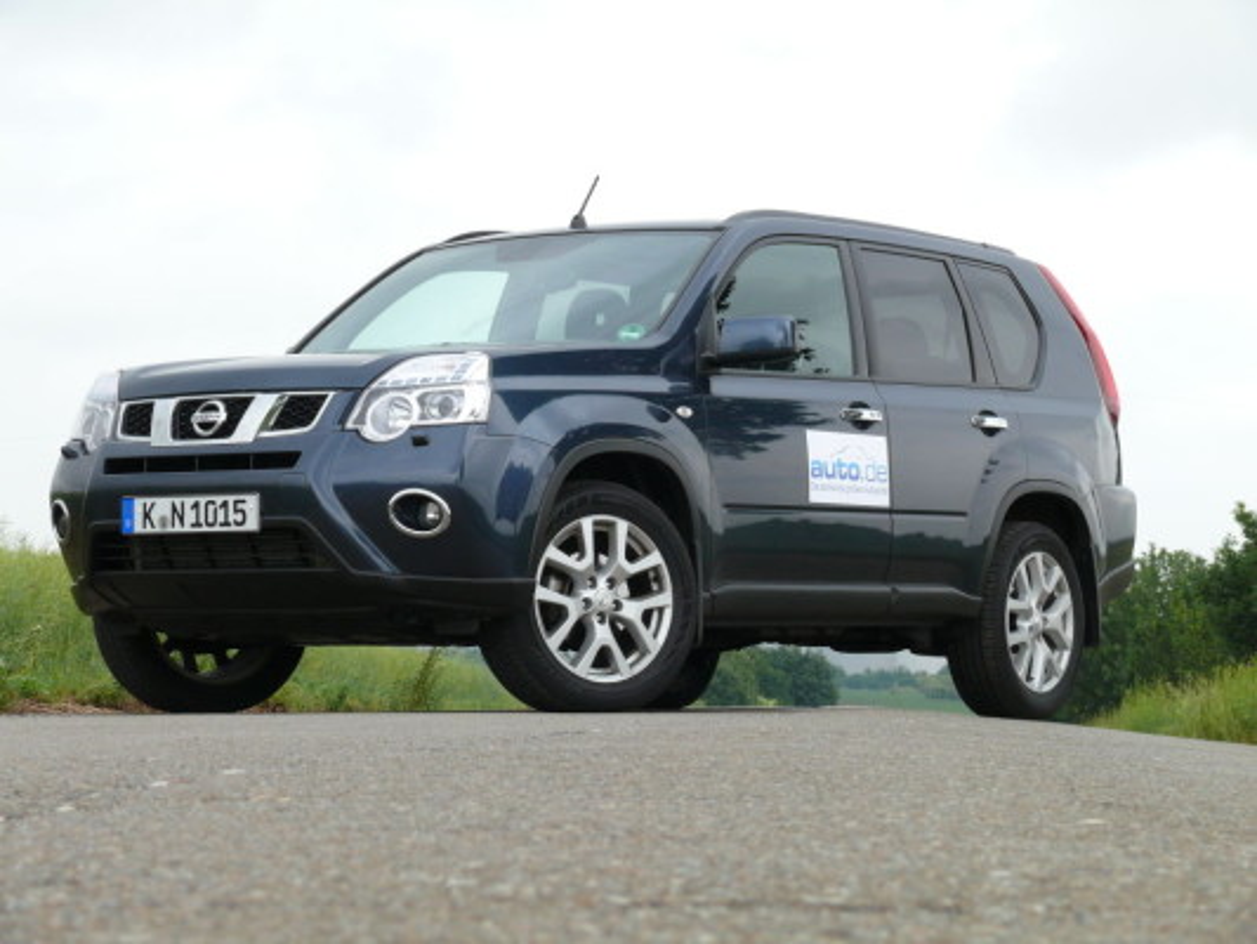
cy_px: 472
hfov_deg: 18.5
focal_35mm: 106
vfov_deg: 14.0
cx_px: 628
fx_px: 3850
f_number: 5.6
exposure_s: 1/200
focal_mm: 22.4
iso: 100
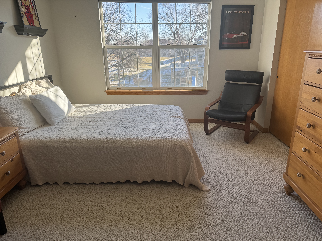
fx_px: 223
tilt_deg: -17.3
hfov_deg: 71.6
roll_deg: +0.4
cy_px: 120
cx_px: 161
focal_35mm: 24
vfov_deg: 56.8
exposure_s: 1/270
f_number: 1.78
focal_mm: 6.76
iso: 64
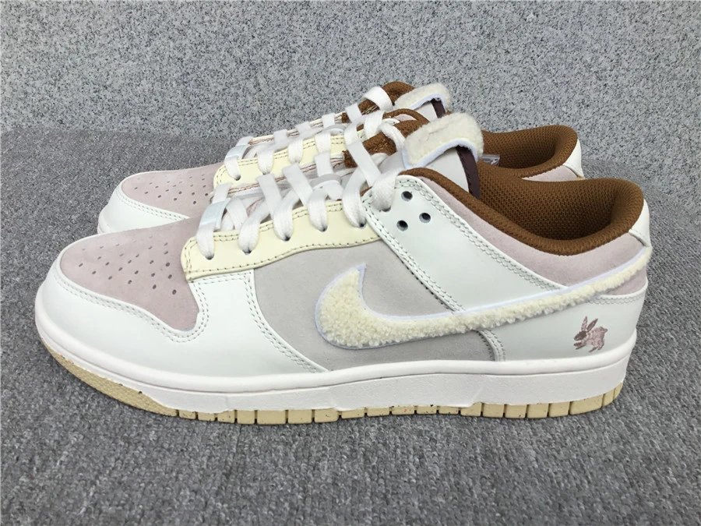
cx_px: 350
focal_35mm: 31
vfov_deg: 45.4
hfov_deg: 58.4
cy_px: 263
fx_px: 628
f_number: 2.4
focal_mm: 3.3
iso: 25
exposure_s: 1/1131
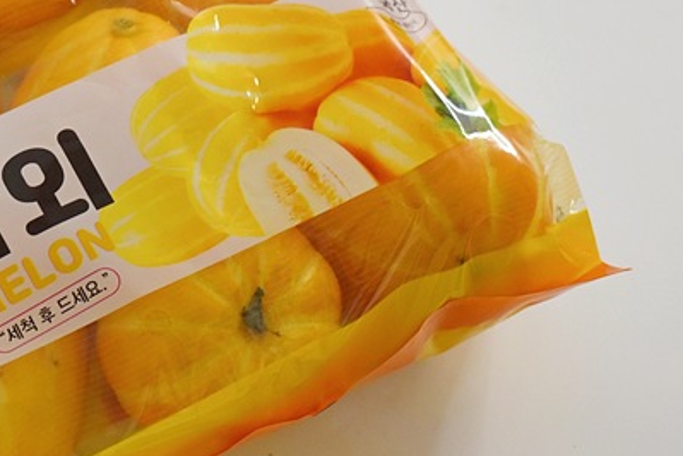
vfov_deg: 15.0
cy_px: 193
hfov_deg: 21.9
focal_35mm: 91
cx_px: 75
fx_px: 1726
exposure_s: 1/160
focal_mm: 31
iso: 800
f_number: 4.2
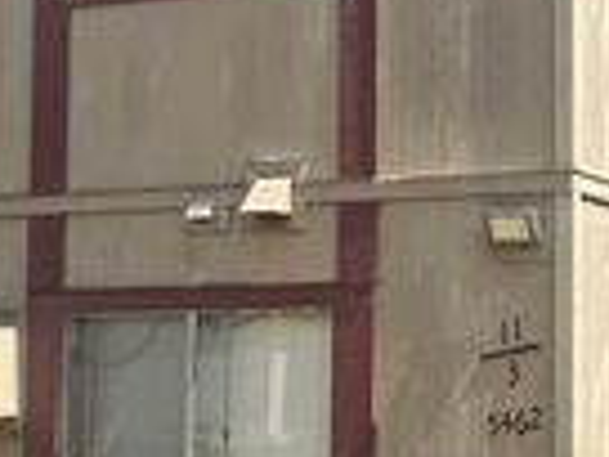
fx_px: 1548
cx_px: 690
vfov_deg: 16.8
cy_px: 271
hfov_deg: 21.0
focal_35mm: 88
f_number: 1.78
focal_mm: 6.76
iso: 80
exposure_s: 1/3021
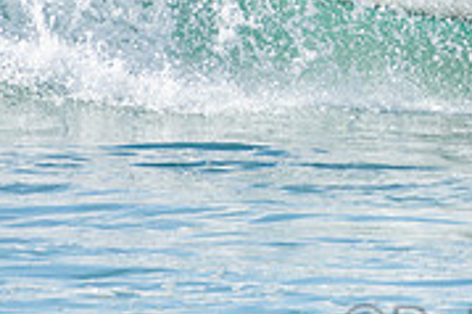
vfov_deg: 0.7
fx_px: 25517
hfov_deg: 1.1
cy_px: -110
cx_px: 546
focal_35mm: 1948
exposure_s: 1/1250
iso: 200
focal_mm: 400
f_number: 5.6
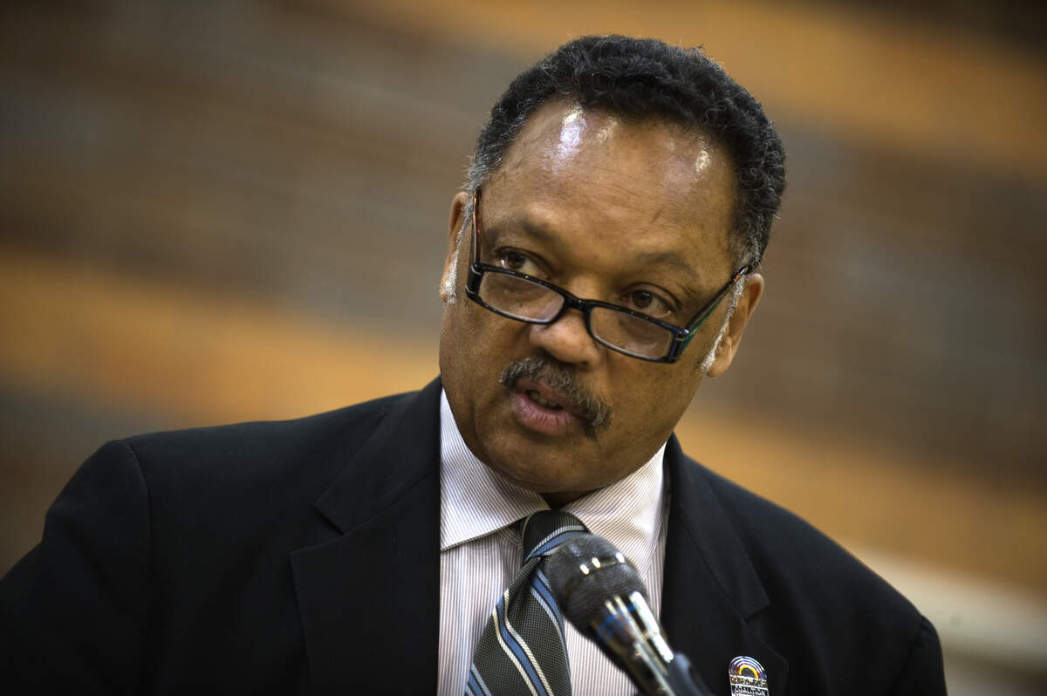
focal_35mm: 190
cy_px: 348
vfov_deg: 7.2
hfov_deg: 10.8
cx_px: 524
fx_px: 5521
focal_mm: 190
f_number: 2.8
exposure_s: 1/60
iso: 800
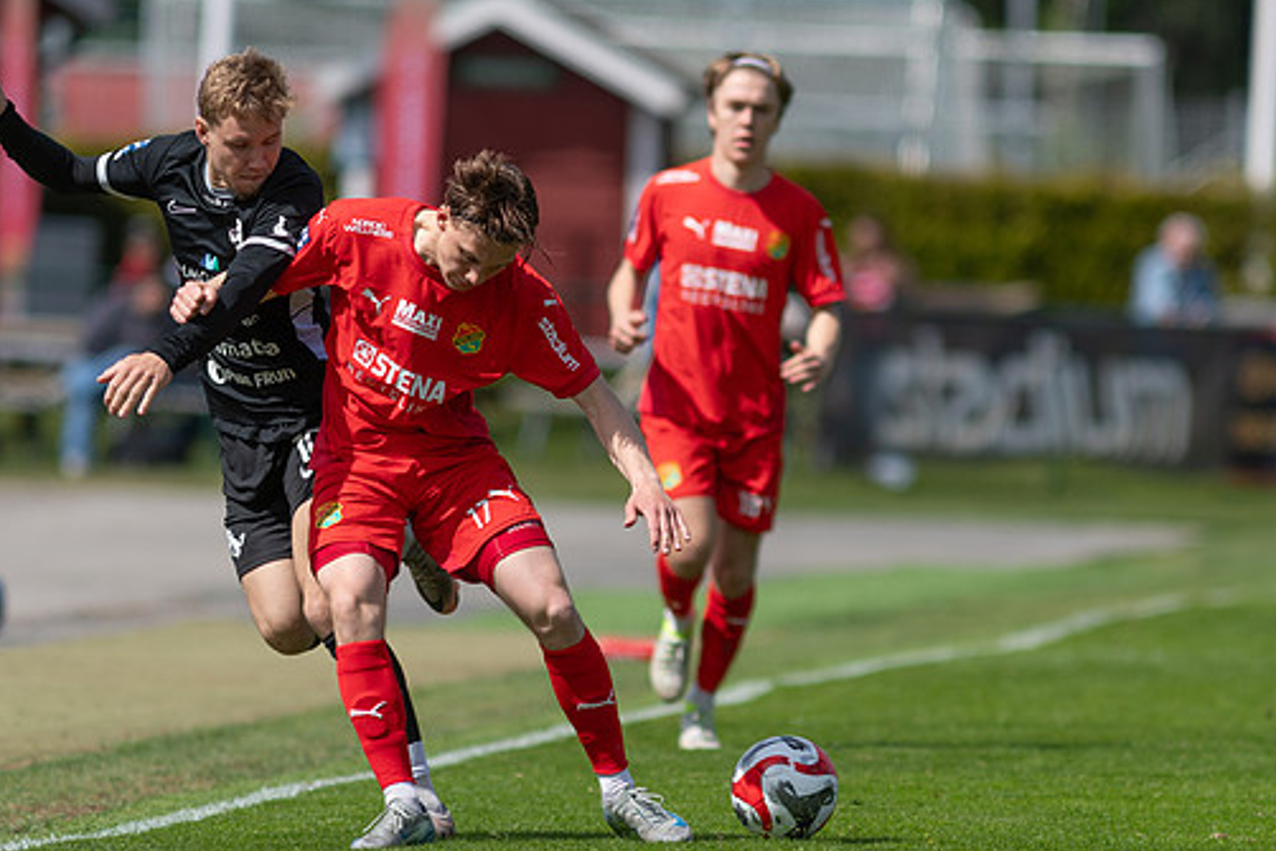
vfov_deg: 2.6
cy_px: 436
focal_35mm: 520
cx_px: 686
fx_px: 18435
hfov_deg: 4.0
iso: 100
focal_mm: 300
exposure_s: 1/2500
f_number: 3.2
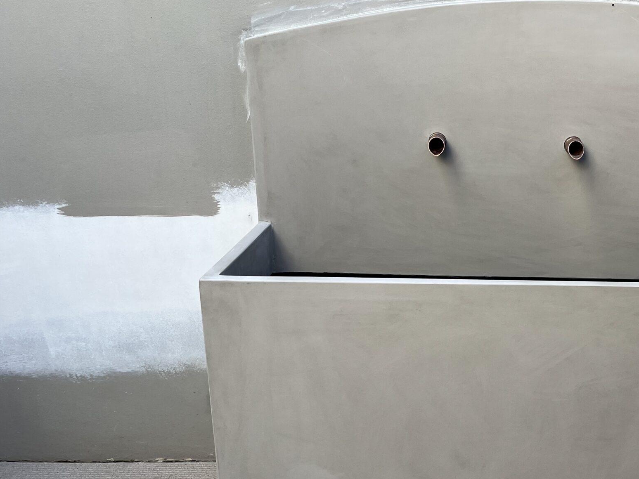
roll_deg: -2.3
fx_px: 794
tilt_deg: -18.7
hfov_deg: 41.7
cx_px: 524
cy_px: 268
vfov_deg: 33.6
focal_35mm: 43
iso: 50
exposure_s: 1/333
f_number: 1.6
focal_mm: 5.1
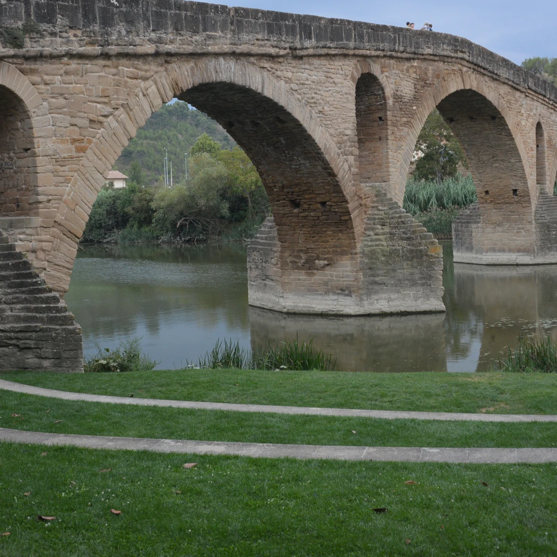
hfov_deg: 36.8
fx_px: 837
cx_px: 284
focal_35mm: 46
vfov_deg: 36.5
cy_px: 198
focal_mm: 28
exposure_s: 1/30
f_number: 3.5
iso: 1100
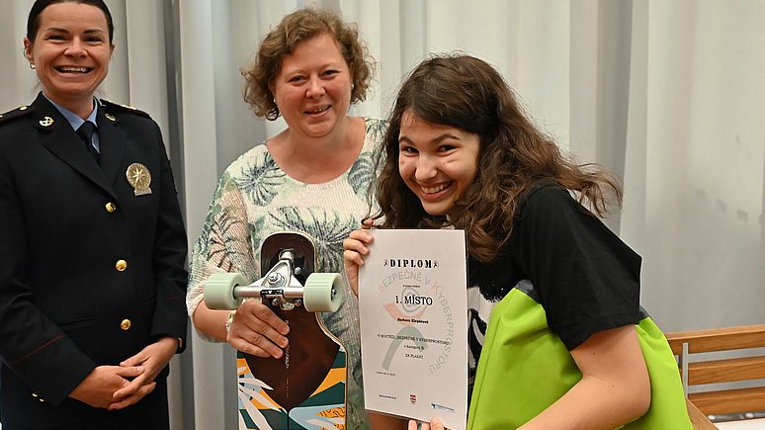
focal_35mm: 26
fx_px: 527
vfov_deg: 44.3
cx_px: 379
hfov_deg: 71.9
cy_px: 238
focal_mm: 24
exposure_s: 1/500
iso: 2800
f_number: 2.8
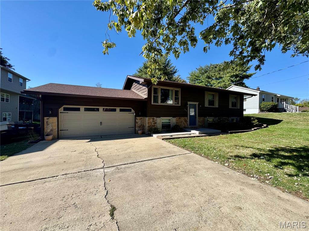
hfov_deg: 102.1
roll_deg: -1.3
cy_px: 116
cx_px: 154
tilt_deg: -1.8
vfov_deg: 85.7
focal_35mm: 14
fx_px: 125
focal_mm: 2.22
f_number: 2.2
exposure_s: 1/1020
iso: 50
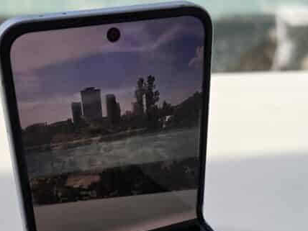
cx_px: 160
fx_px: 489
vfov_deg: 25.5
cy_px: 219
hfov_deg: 34.9
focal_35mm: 55
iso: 40
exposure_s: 1/180
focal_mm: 6.3
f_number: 1.7
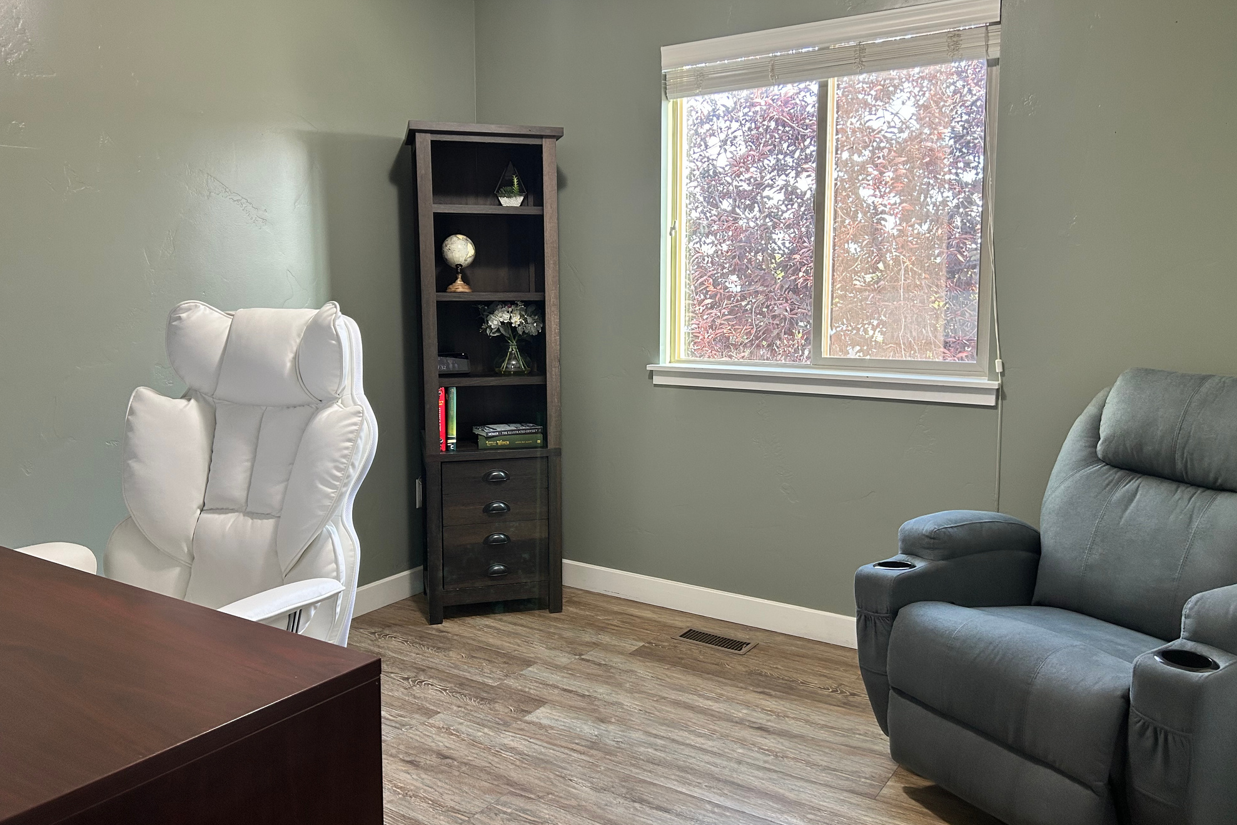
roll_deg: +0.0
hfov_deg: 65.5
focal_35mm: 28
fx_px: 962
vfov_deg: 46.4
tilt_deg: -6.4
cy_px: 379
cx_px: 602
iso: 125
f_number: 1.5
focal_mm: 5.7
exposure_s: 1/60
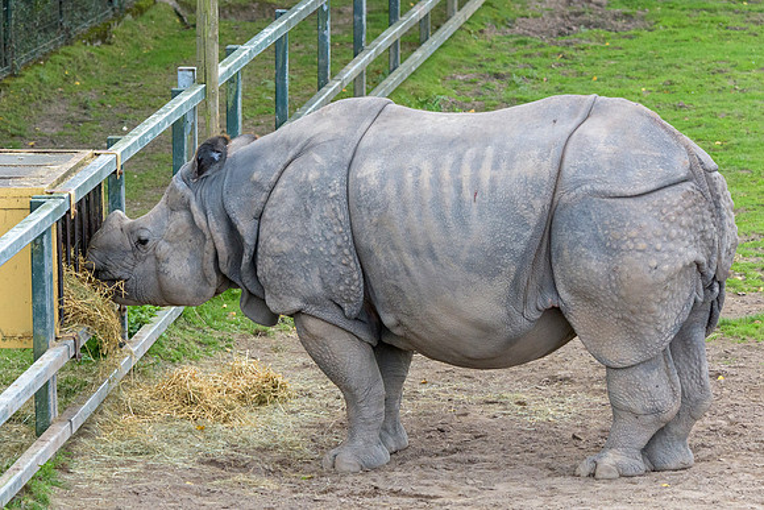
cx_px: 303
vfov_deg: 5.3
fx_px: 5475
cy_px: 303
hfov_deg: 8.0
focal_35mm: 258
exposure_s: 1/800
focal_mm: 180
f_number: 5.3
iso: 2000
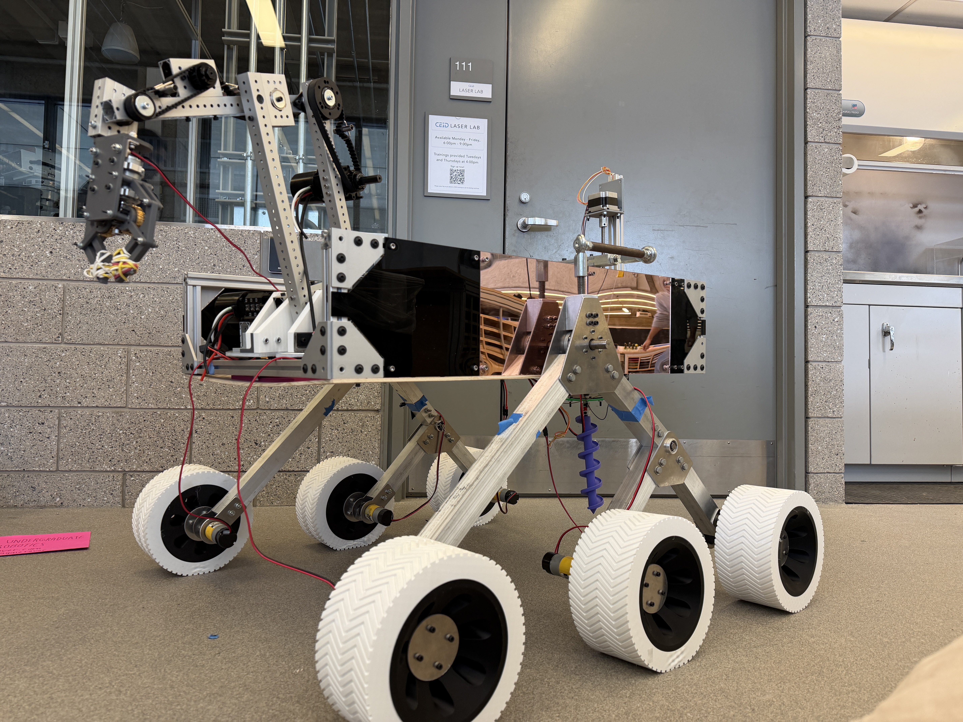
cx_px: 482
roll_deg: -0.8
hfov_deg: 71.6
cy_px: 361
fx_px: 668
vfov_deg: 56.8
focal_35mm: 24
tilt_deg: +1.5
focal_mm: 6.76
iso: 125
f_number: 1.78
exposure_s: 1/108
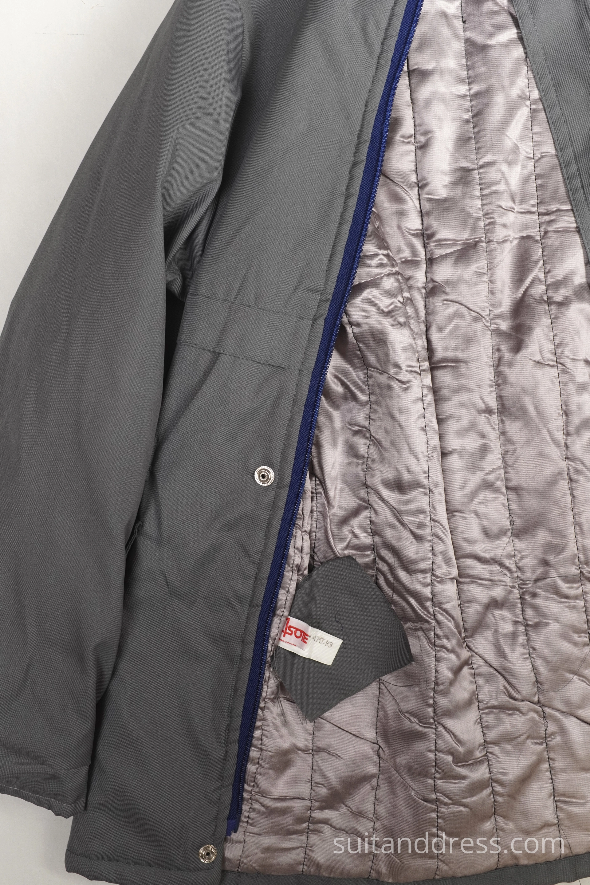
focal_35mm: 48
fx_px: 1180
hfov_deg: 28.1
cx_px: 295
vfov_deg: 41.1
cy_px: 442
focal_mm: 32
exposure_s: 1/30
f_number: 6.3
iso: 500
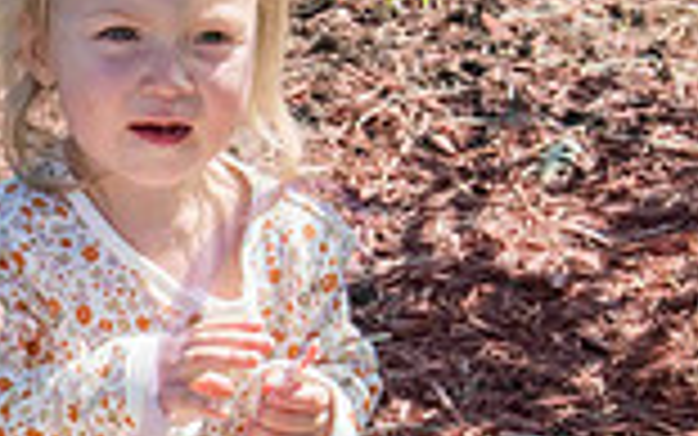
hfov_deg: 10.4
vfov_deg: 6.6
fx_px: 3787
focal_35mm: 199
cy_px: 272
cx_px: 0
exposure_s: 1/320
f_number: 11
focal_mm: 52
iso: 400
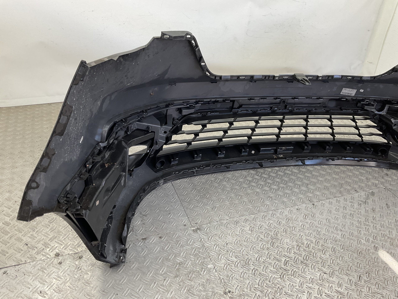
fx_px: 333
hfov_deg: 61.7
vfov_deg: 48.2
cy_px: 150
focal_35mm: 29
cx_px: 199
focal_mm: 3
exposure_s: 1/100
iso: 25
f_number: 1.8
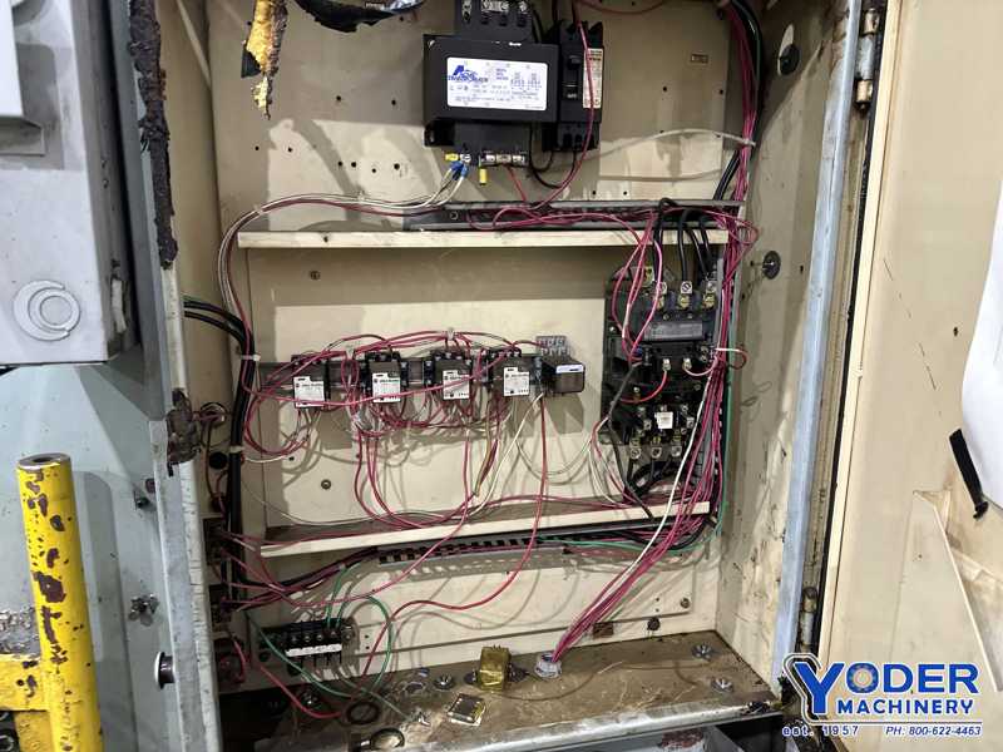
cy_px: 376
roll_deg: -1.9
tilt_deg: -13.5
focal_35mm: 24
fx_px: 695
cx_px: 502
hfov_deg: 71.6
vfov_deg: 56.8
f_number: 1.78
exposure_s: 1/60
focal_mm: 6.86
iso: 500
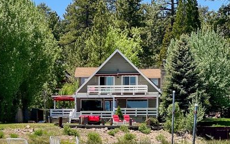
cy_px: 106
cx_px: 58
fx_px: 683
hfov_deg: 19.0
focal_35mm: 109
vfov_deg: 12.0
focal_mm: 7.5
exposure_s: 1/847
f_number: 2.2
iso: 32
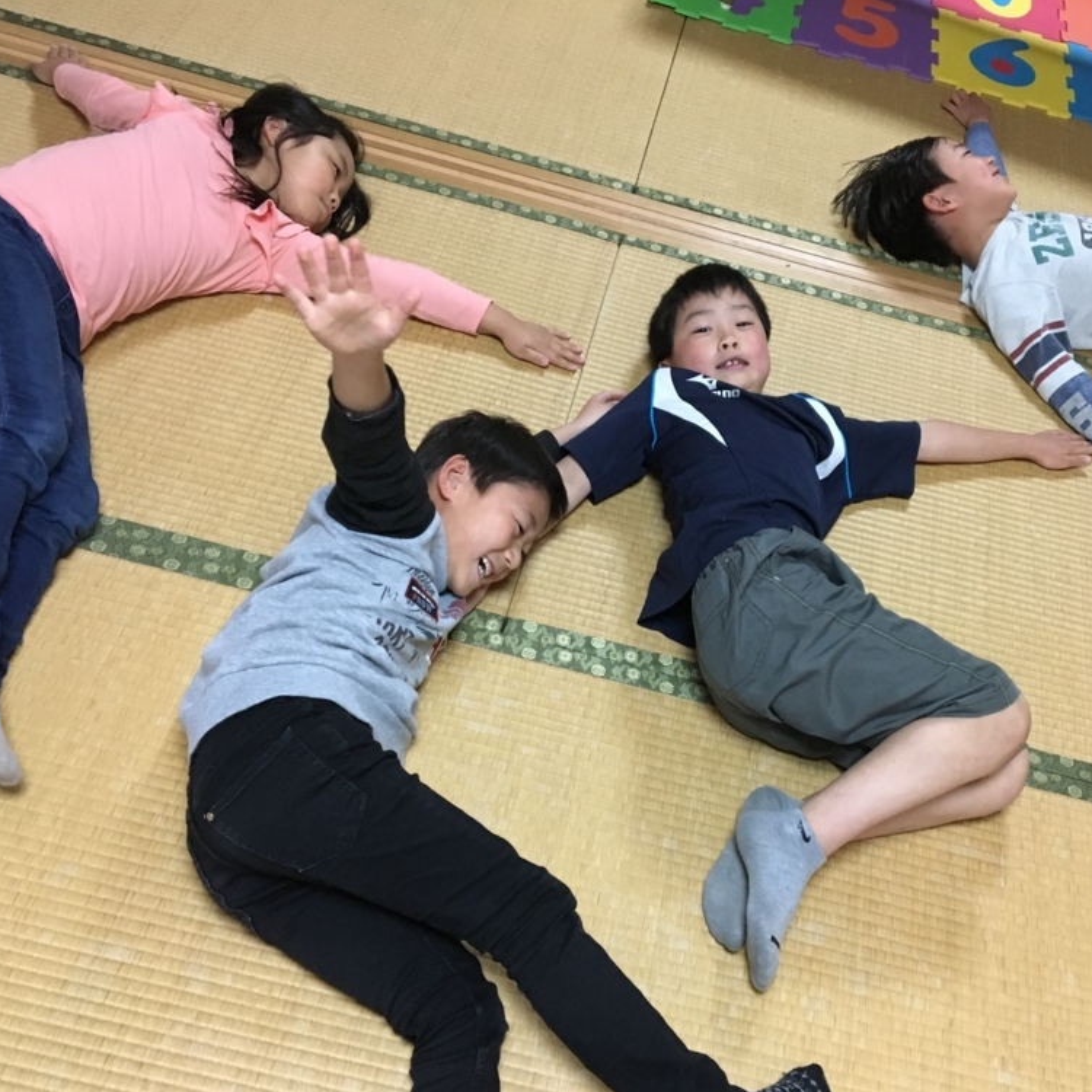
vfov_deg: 47.2
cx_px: 662
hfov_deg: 46.9
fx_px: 1249
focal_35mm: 35
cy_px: 556
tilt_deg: -46.9
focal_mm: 4.15
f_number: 2.2
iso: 200
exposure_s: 1/30
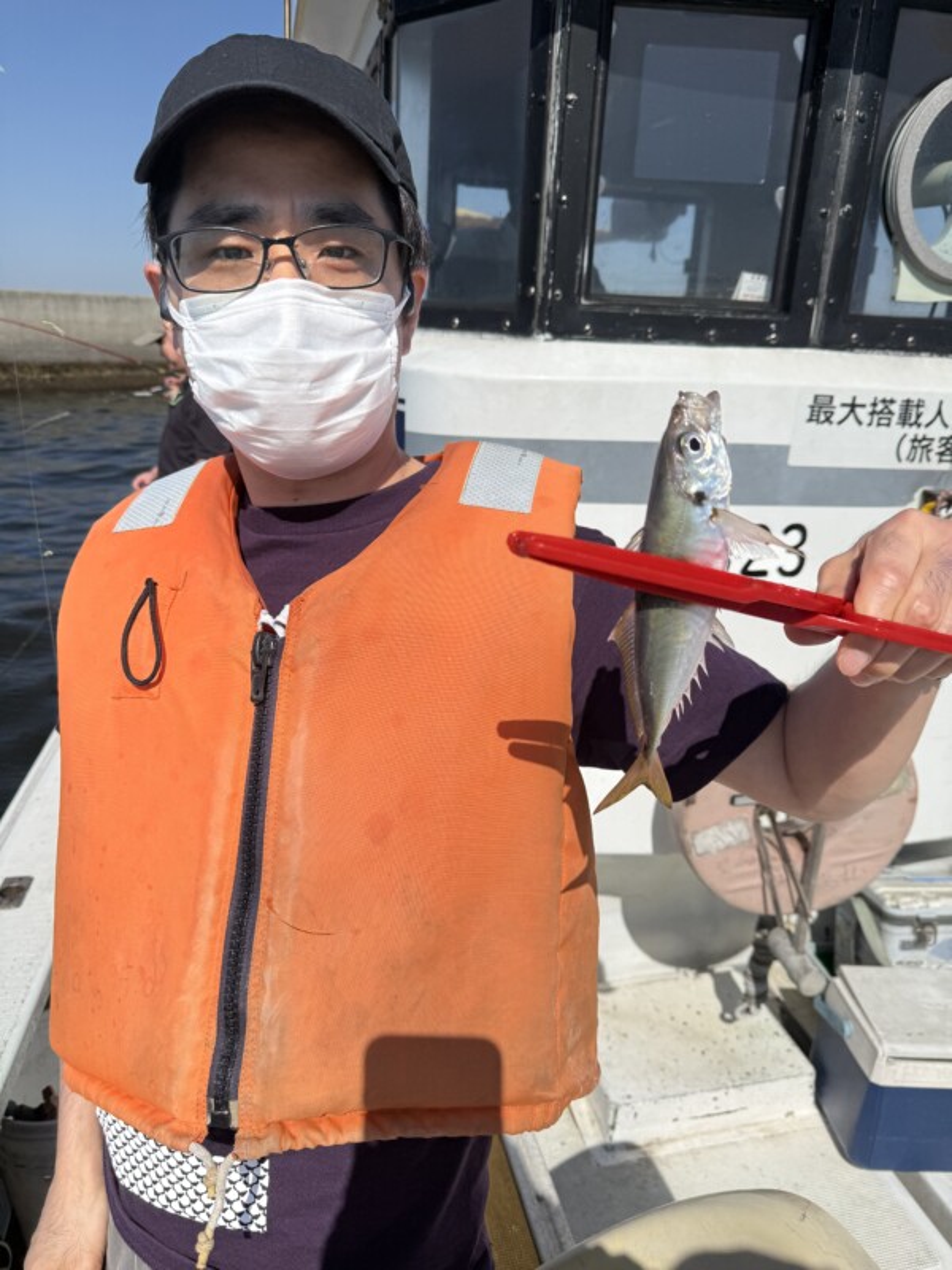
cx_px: 476
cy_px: 635
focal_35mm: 24
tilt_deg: -17.8
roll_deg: -3.2
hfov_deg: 56.8
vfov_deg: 71.6
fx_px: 880
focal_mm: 6.76
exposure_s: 1/14286
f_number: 1.78
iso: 80
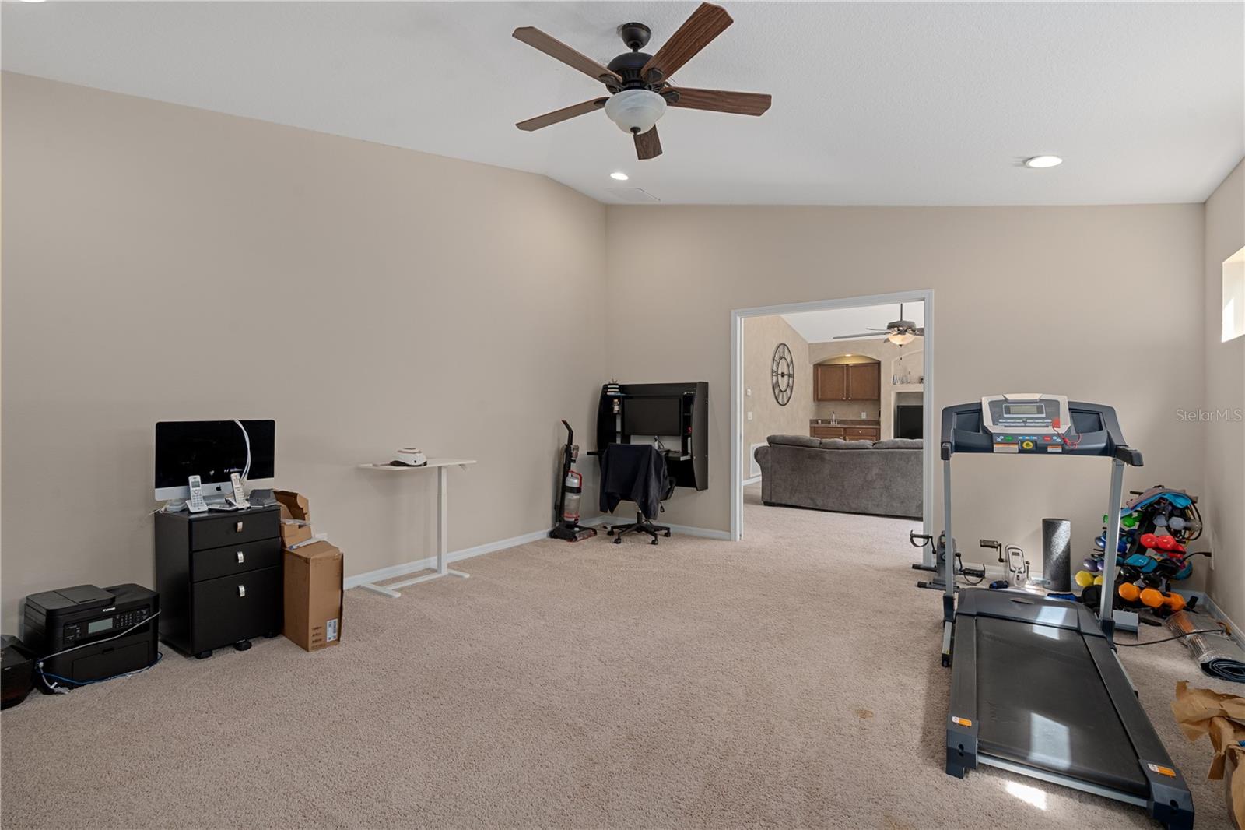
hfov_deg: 96.7
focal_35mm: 16
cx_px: 622
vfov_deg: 73.7
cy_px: 415
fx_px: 553
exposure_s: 1/5
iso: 320
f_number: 9
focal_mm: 16
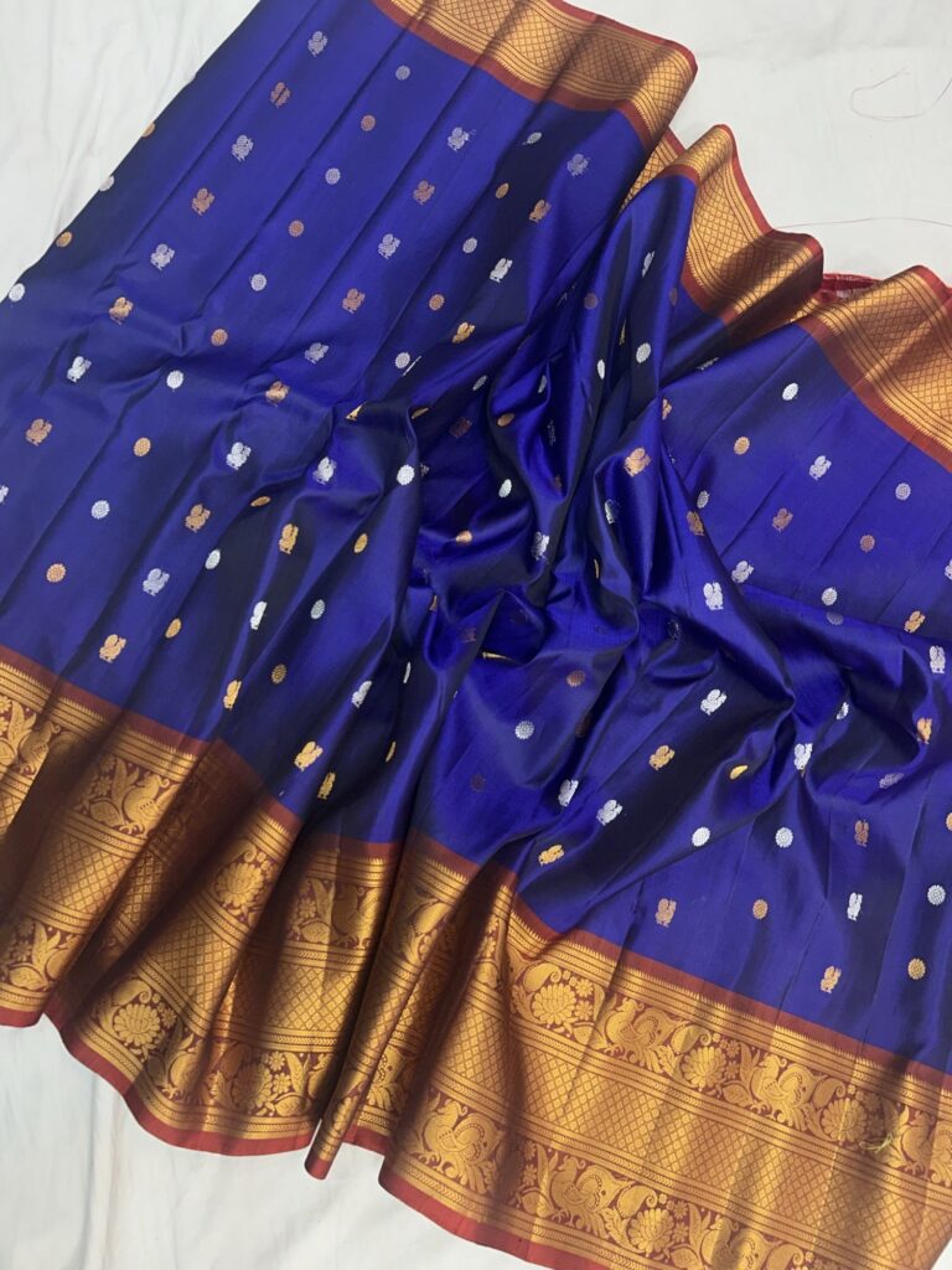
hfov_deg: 53.1
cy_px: 635
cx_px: 476
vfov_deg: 67.3
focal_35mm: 26
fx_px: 953
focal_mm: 5.7
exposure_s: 1/100
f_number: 1.5
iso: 40
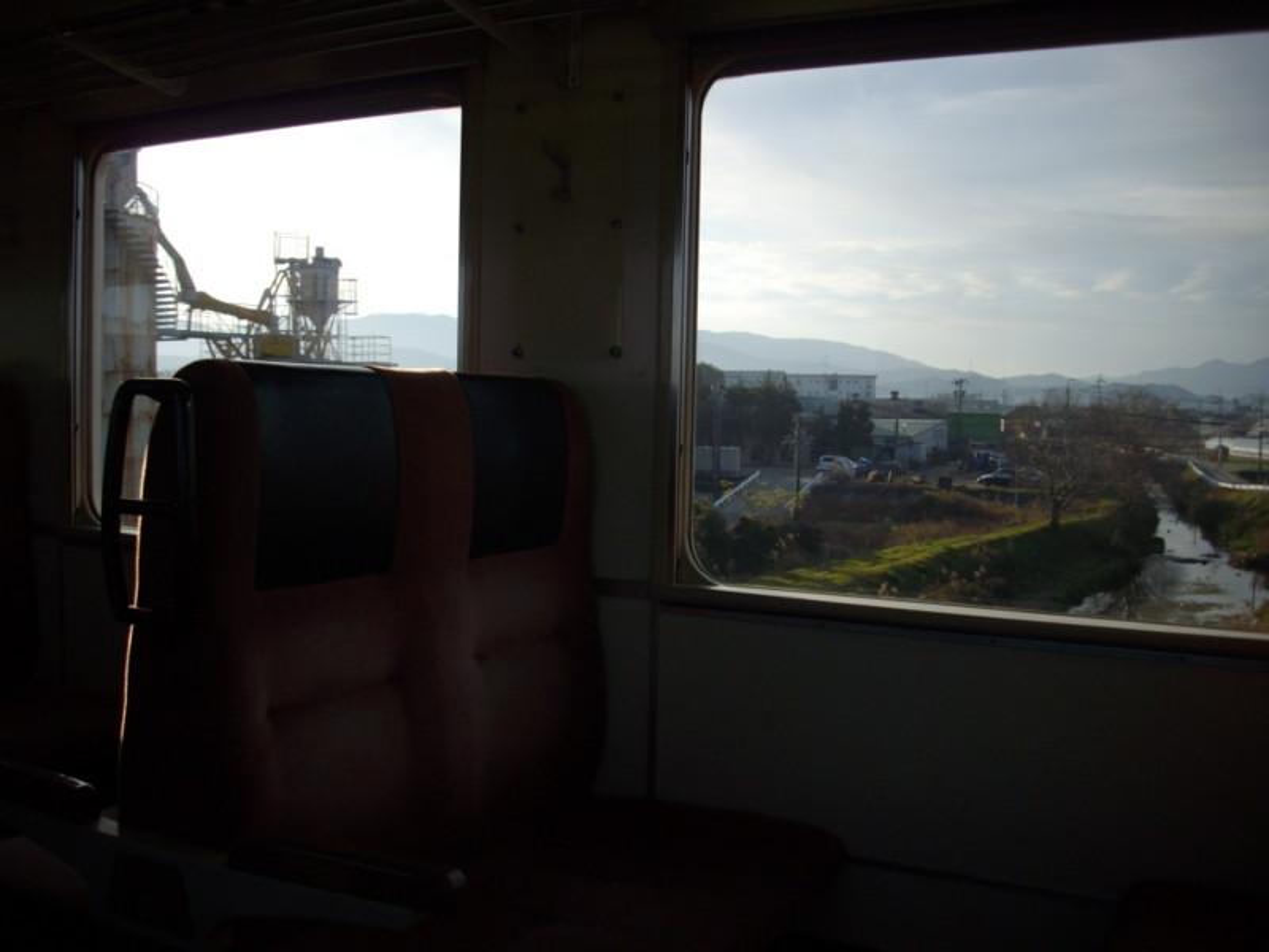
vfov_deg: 38.7
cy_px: 476
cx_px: 634
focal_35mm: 37
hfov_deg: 50.1
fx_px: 1356
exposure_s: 1/250
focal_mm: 6.2
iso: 80
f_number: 5.6
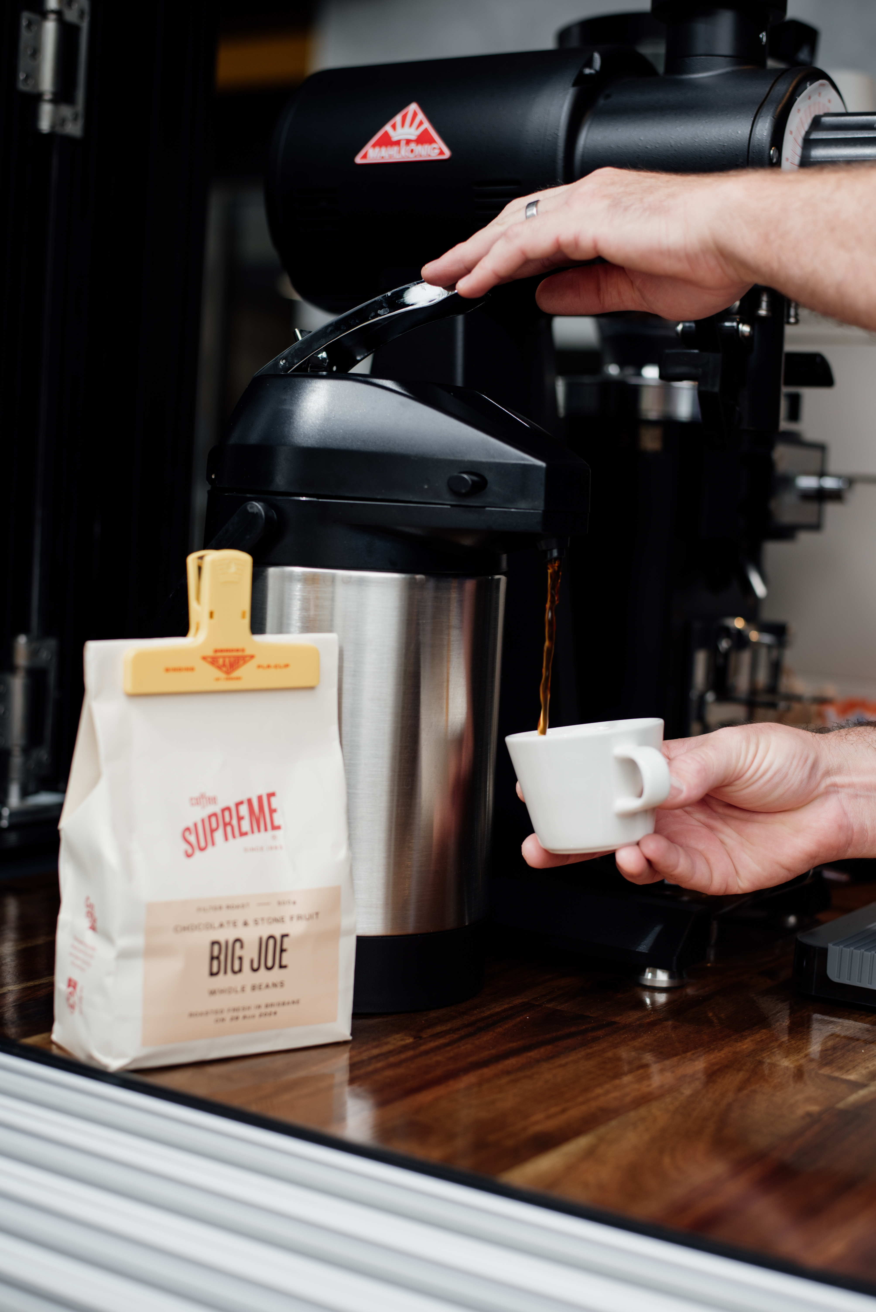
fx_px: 1823
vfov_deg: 39.6
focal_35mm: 50
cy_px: 656
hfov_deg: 27.0
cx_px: 438
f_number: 2.8
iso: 100
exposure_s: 1/400
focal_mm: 50
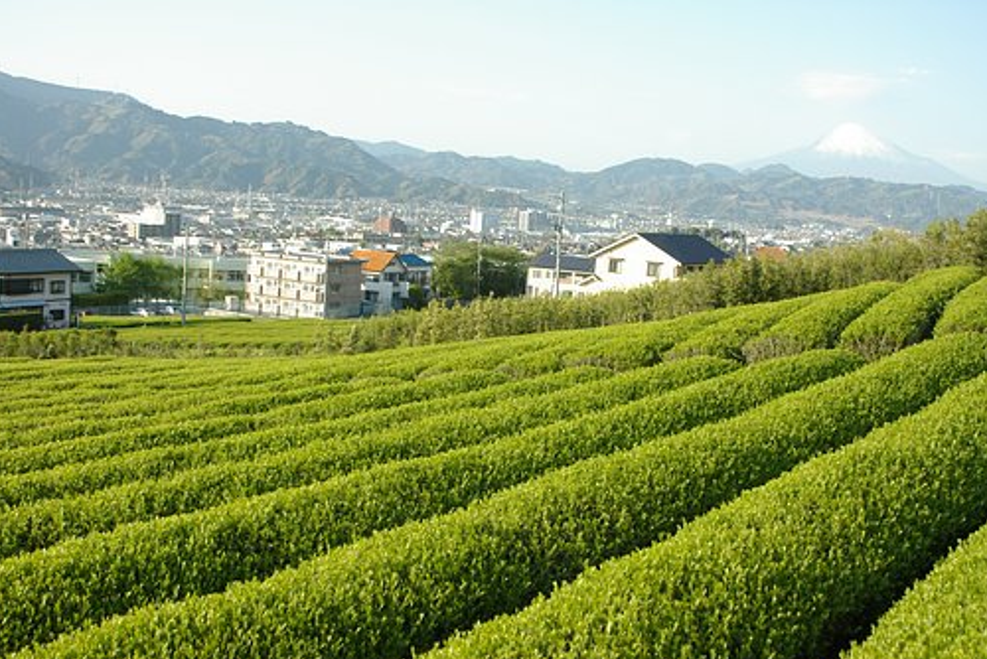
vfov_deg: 31.2
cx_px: 486
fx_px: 1180
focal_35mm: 43
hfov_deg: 45.4
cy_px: 331
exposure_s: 1/250
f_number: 6.7
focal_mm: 28
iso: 200
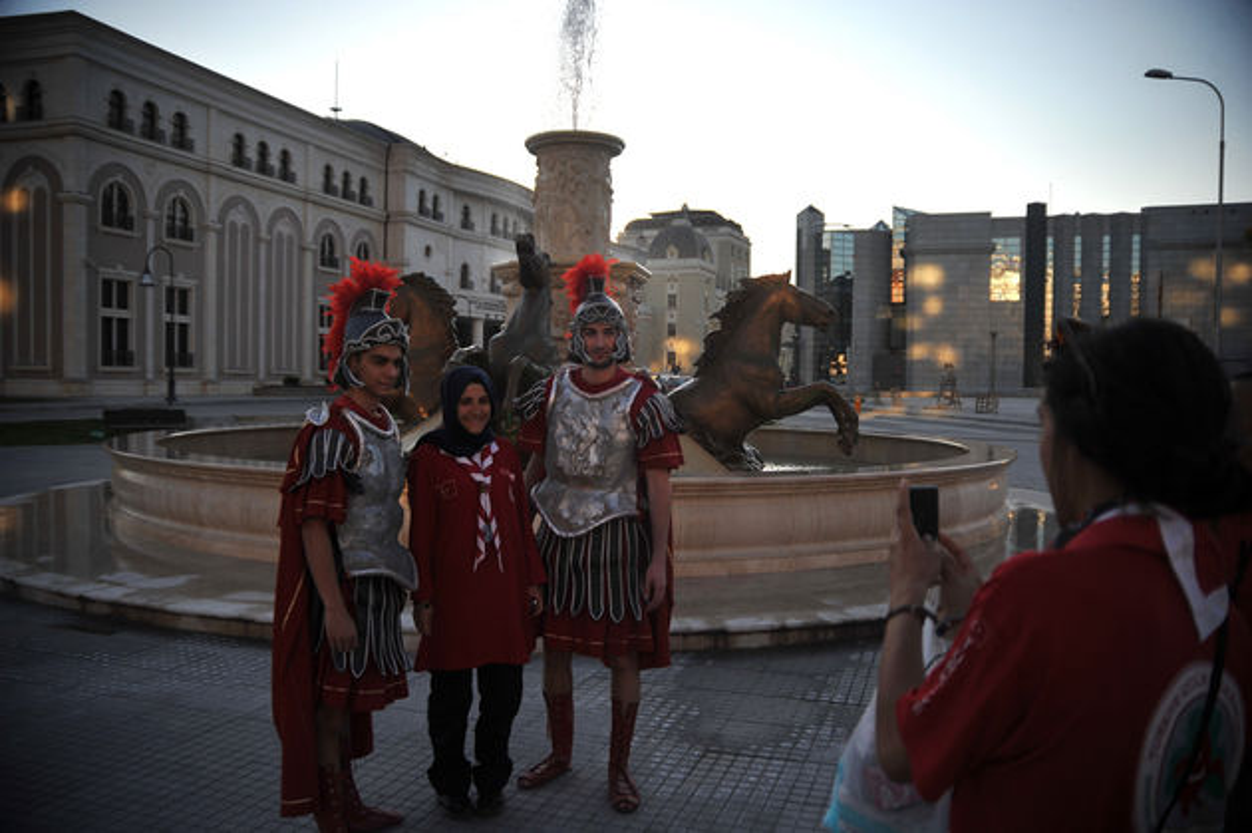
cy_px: 416
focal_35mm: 50
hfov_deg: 39.6
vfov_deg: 27.0
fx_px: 1737
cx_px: 626
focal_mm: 50
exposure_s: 1/1250
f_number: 1.4
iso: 200
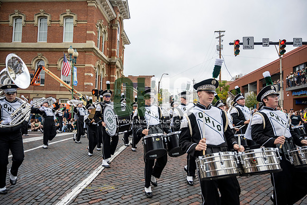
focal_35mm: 24
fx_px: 205
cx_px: 154
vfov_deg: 53.2
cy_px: 102
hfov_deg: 73.7
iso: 800
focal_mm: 24
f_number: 4
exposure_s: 1/1600
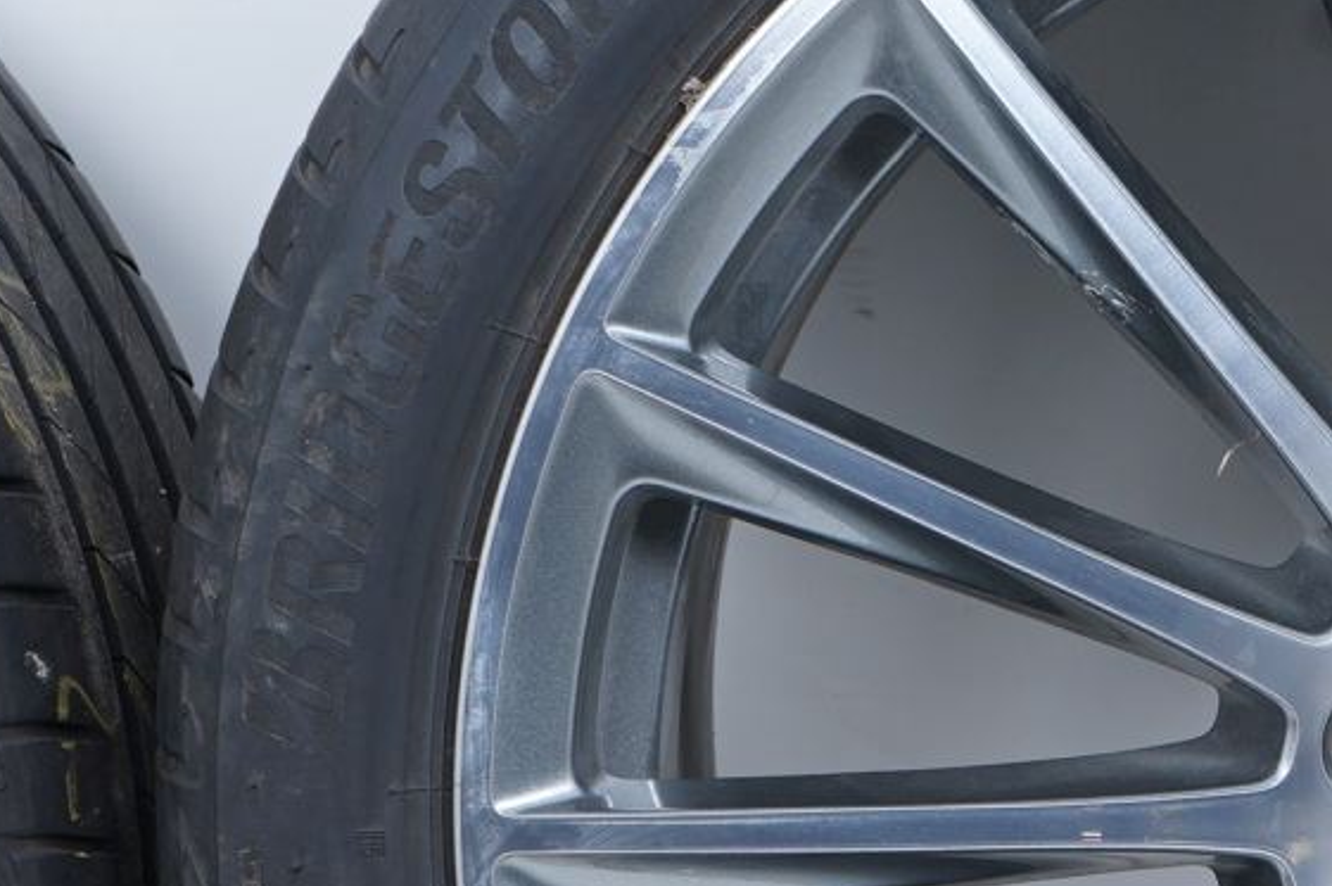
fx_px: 5064
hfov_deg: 14.4
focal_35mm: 137
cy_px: 823
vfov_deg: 9.9
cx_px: 1676
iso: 250
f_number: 7.1
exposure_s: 1/125
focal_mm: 40
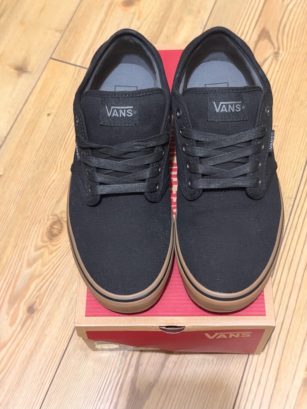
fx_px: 568
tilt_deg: -63.6
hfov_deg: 30.3
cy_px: 204
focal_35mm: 48
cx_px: 154
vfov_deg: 39.7
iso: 800
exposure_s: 1/28
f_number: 1.78
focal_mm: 6.76
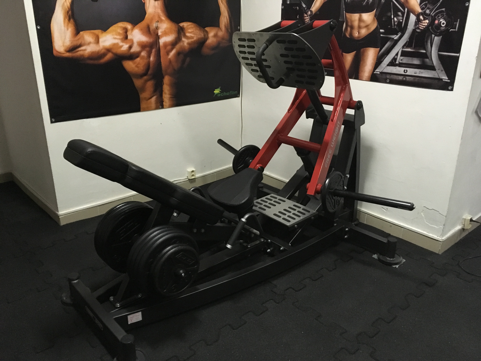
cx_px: 240
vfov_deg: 48.2
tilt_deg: -21.1
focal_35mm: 29
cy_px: 180
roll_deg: -0.9
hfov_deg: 61.7
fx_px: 403
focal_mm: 4.15
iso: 320
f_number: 2.2
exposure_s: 1/17
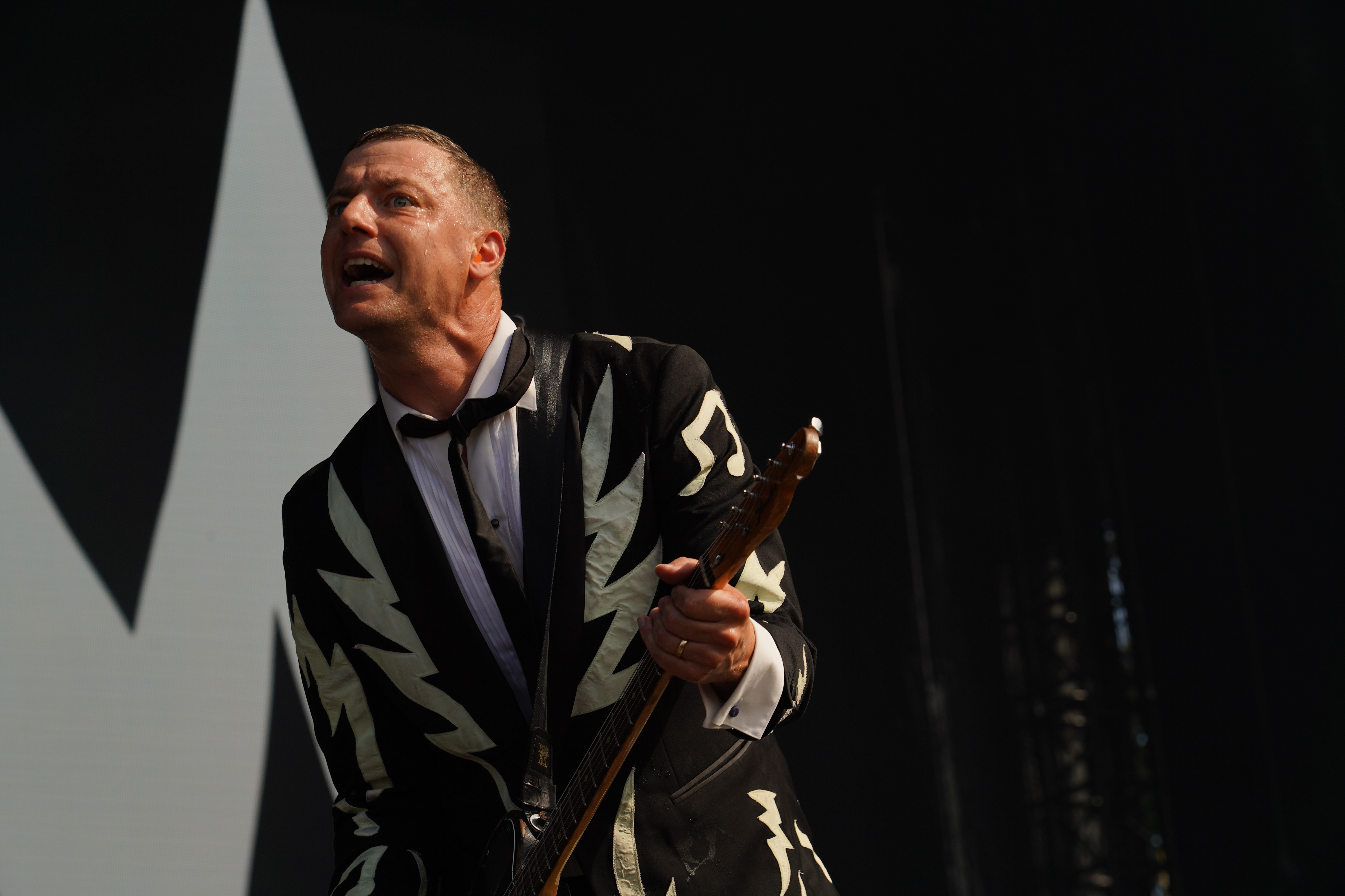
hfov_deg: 19.5
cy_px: 448
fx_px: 3923
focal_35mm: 105
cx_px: 672
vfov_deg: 13.0
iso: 100
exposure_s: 1/400
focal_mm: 105
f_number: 7.1
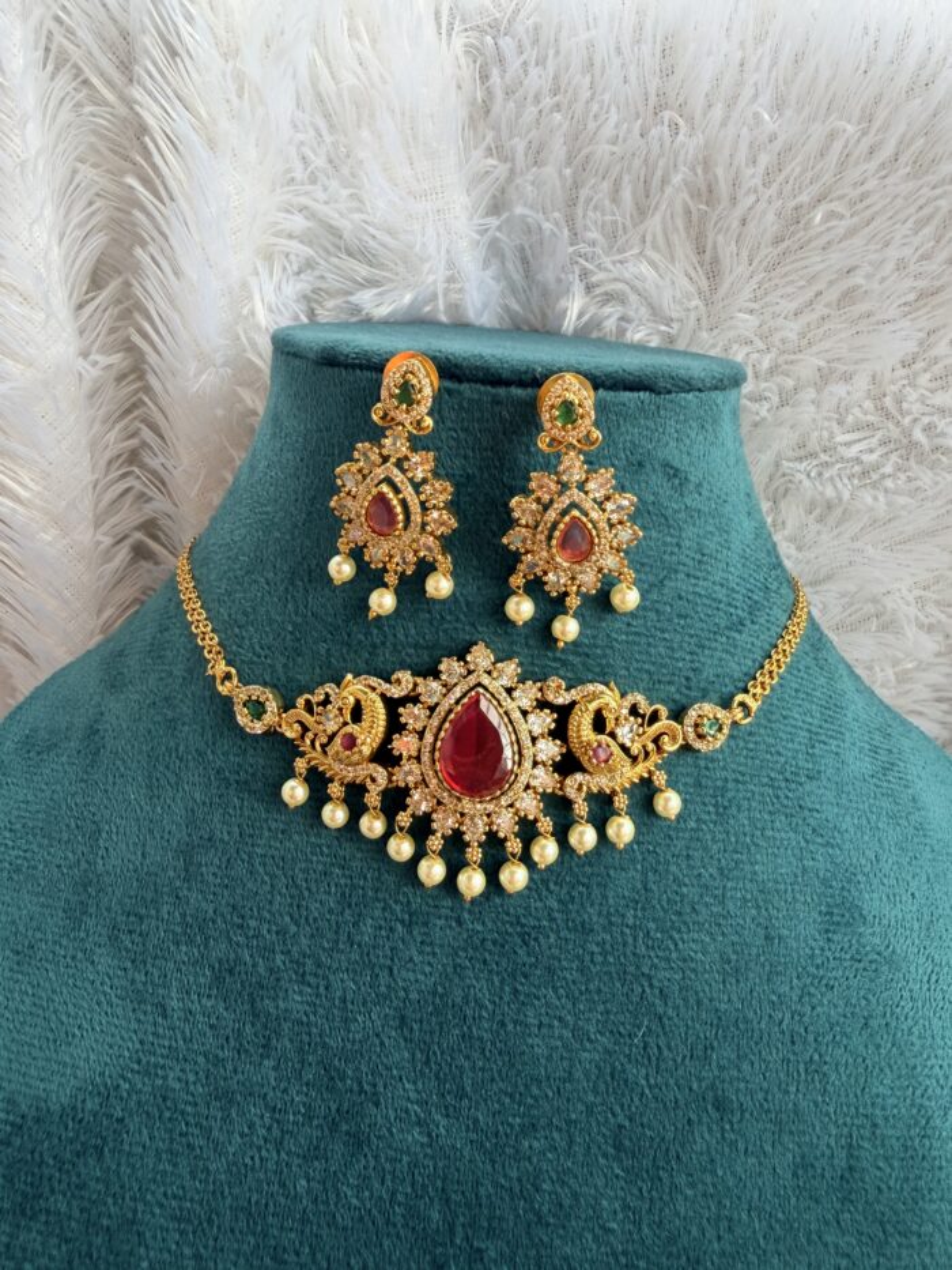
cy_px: 635
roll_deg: -2.9
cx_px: 476
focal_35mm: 24
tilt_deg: -29.8
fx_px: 880
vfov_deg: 71.6
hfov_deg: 56.8
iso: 80
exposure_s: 1/121
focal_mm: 2.22
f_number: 2.2
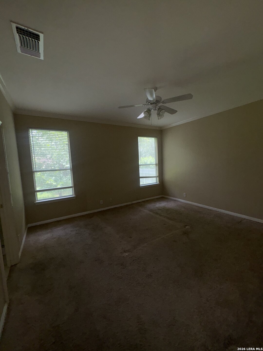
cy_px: 176
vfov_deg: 102.1
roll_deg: +2.5
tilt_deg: -5.6
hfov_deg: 85.7
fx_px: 142
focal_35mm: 14
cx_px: 132
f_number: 2.2
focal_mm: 2.22
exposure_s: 1/86
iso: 50
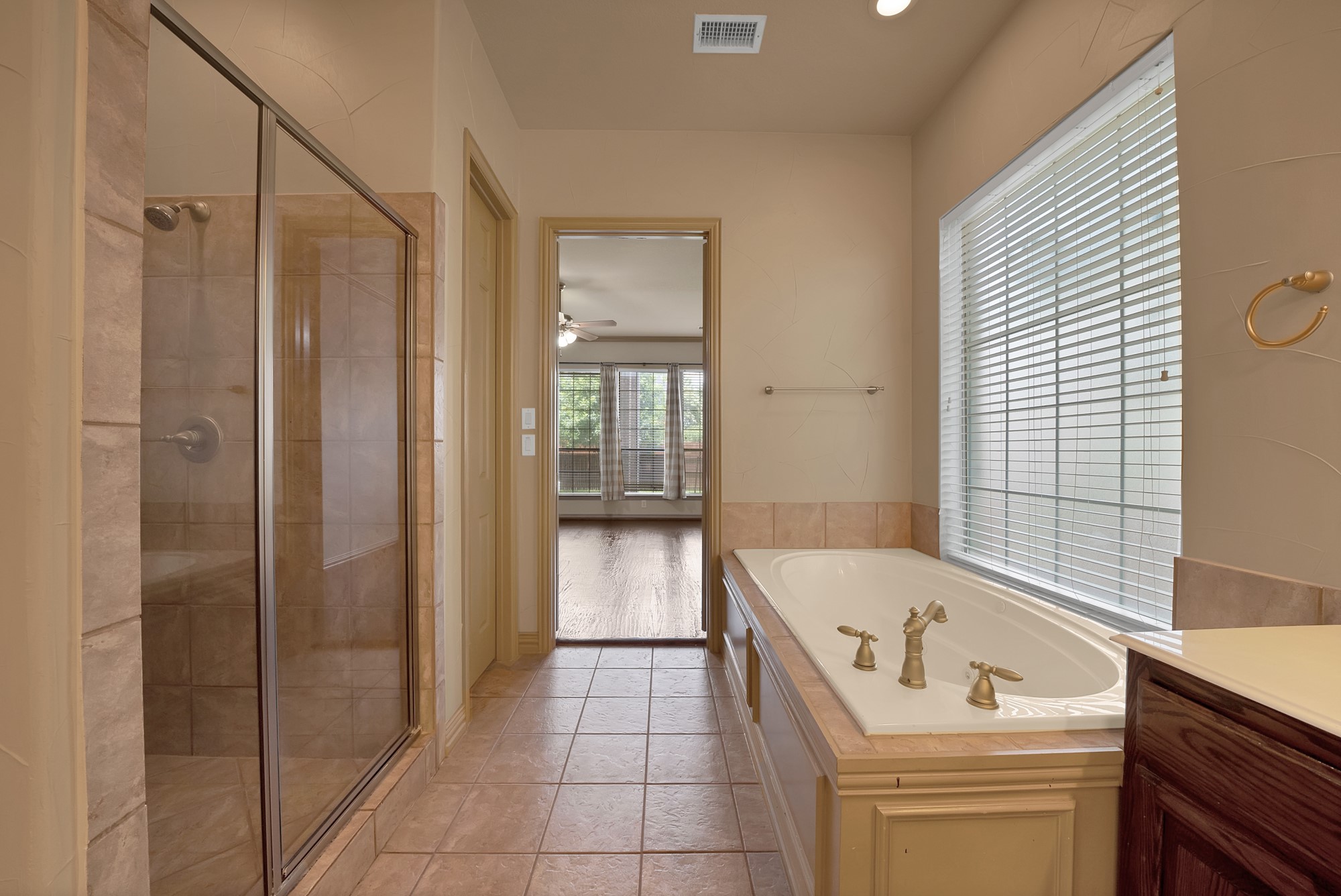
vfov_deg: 90.1
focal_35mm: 12
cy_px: 448
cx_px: 670
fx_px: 447
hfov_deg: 112.6
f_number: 9
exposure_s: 1/10
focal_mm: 12
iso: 640
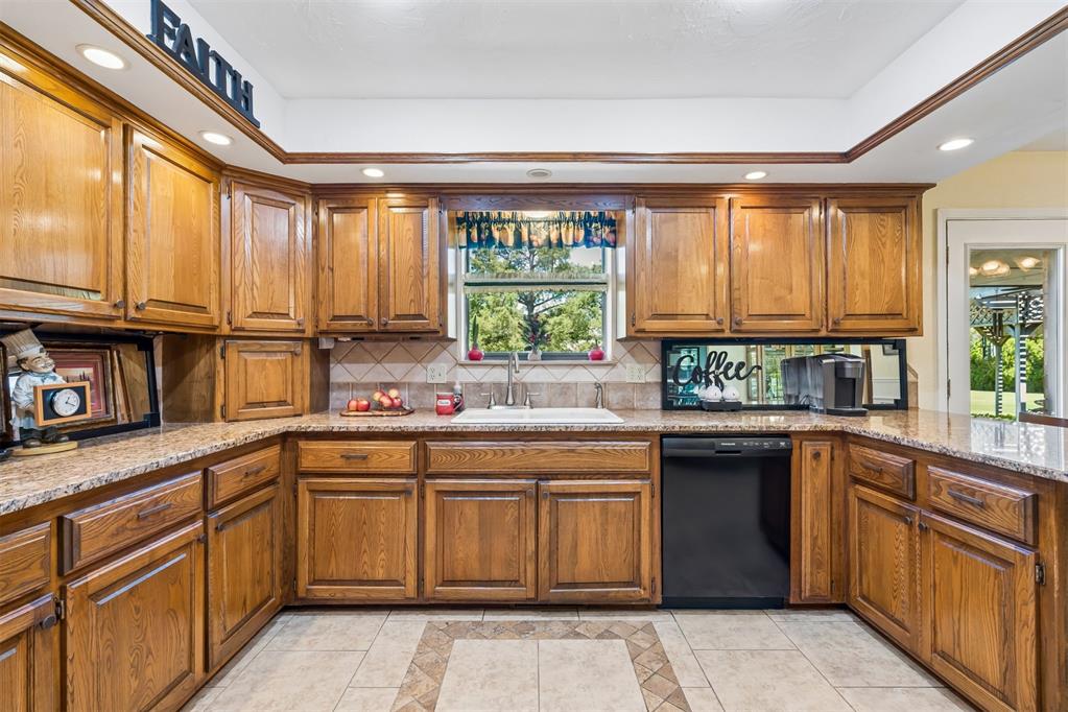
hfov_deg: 96.7
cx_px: 534
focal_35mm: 16
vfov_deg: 73.7
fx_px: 475
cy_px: 356
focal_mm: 16
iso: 200
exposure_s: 1/6
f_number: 8
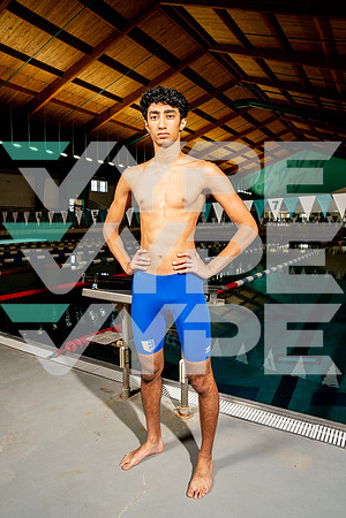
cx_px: 173
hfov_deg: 53.1
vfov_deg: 73.7
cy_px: 259
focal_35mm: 24
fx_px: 346
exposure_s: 1/125
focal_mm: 24
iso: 500
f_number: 7.1
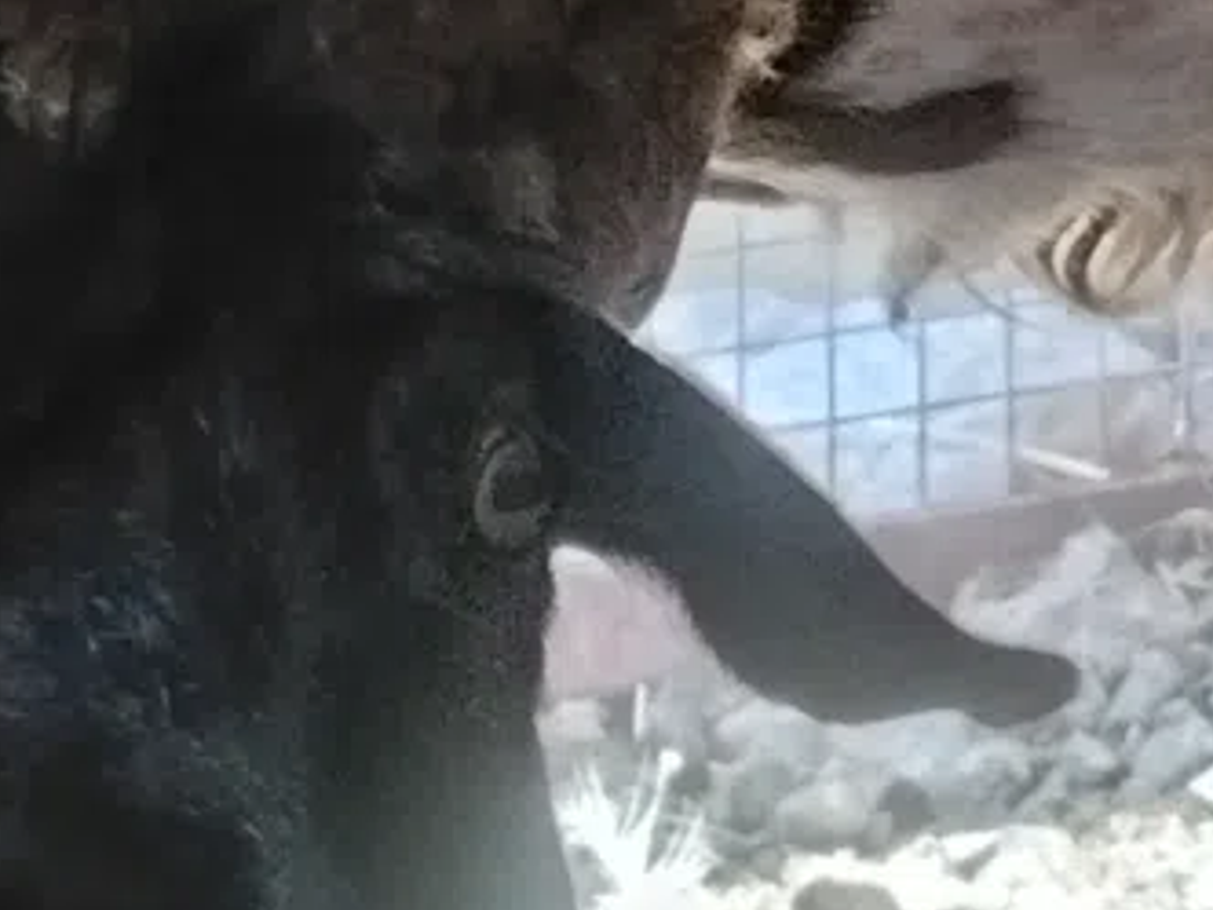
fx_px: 7779
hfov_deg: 8.9
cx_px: 1125
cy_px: -1354
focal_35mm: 222
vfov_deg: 6.4
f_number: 1.8
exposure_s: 1/100
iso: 1316
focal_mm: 4.05
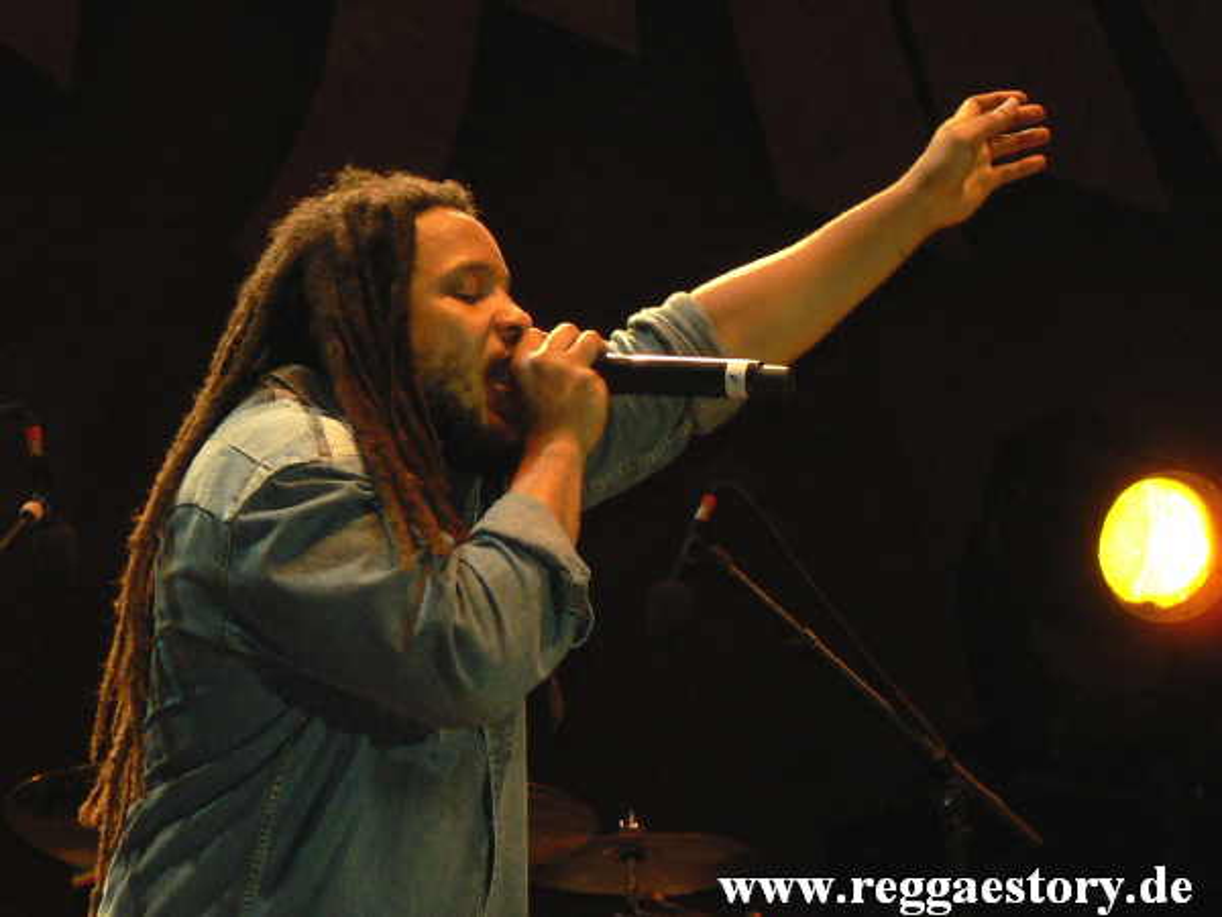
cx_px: 611
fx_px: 5895
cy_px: 458
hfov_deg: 11.8
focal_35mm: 167
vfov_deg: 8.9
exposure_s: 1/60
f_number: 3.3
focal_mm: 28.6
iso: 200
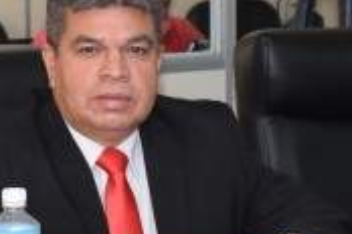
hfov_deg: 8.3
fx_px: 2425
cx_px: 111
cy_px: 256
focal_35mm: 248
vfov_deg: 5.5
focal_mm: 24
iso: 800
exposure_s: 1/60
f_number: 4
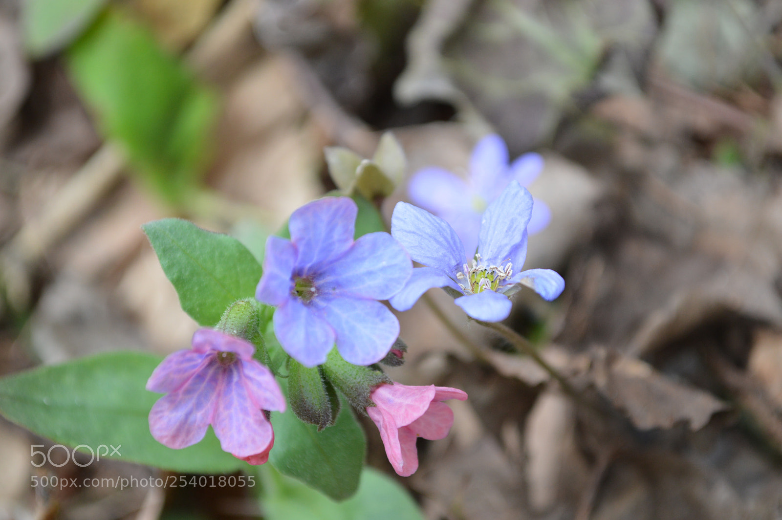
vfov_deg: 16.5
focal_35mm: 82
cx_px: 391
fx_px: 1791
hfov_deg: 24.6
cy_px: 260
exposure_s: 1/60
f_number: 5.6
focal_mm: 55
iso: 500
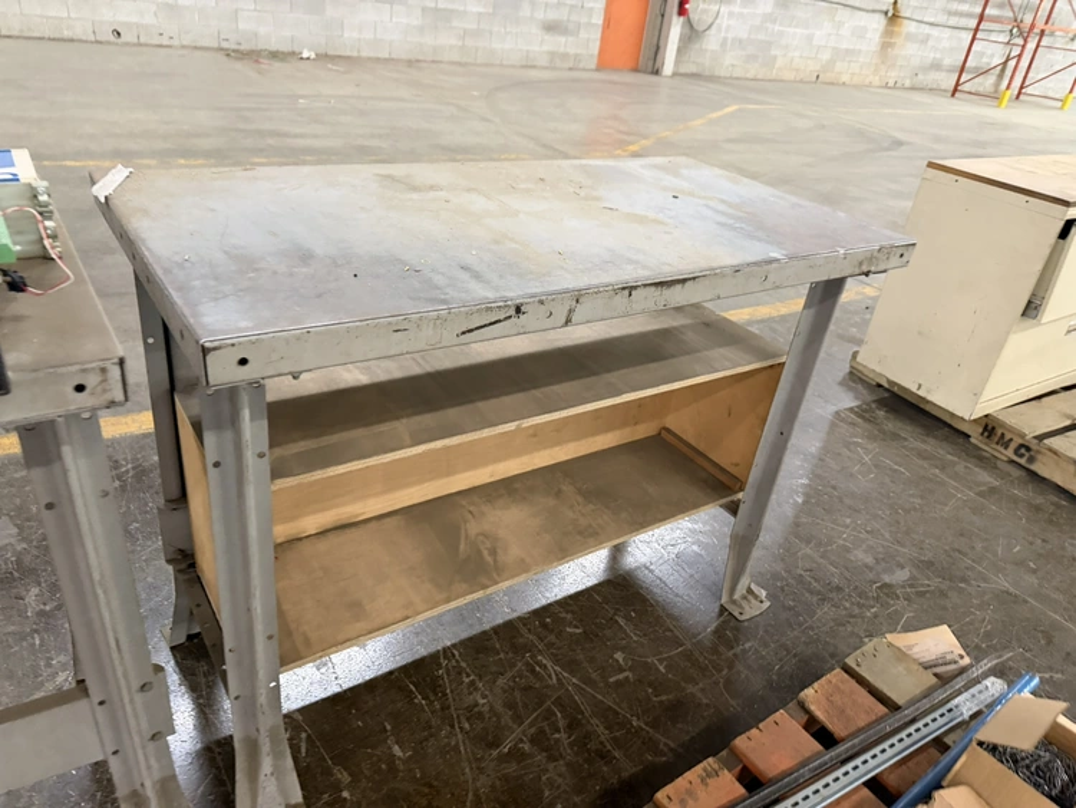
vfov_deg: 56.8
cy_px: 404
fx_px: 746
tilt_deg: -33.3
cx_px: 538
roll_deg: -13.2
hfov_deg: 71.6
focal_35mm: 24
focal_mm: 6.76
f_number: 1.78
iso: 500
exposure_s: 1/60
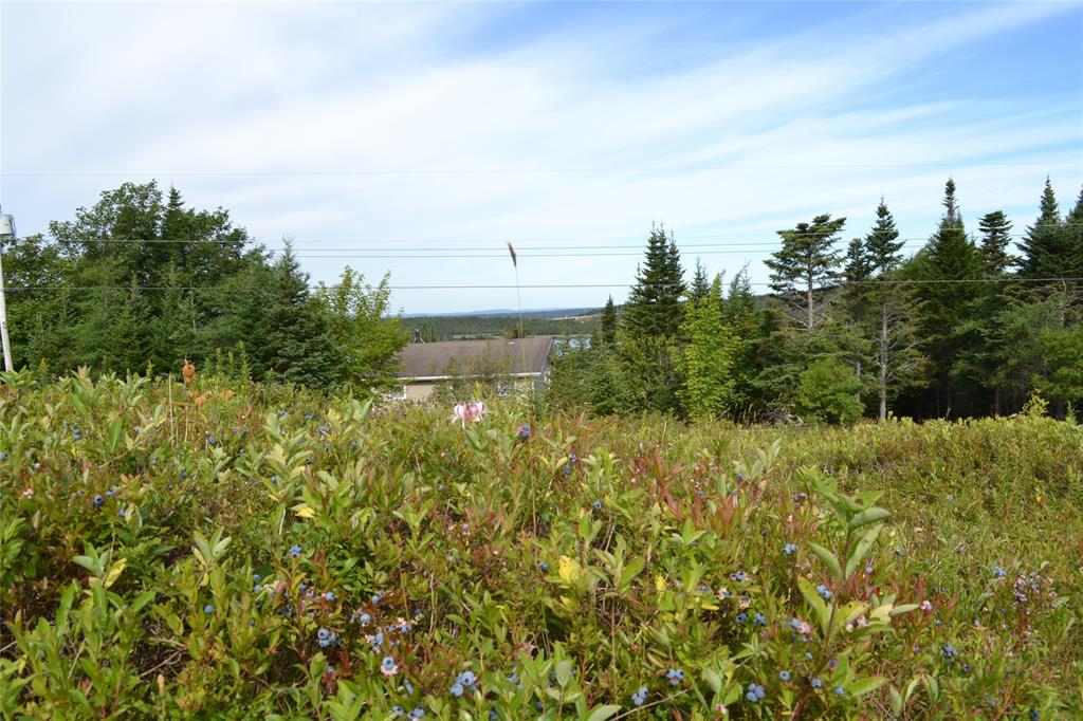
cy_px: 360
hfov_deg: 67.4
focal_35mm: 27
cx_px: 542
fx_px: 812
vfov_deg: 47.9
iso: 200
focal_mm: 18
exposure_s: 1/320
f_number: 9
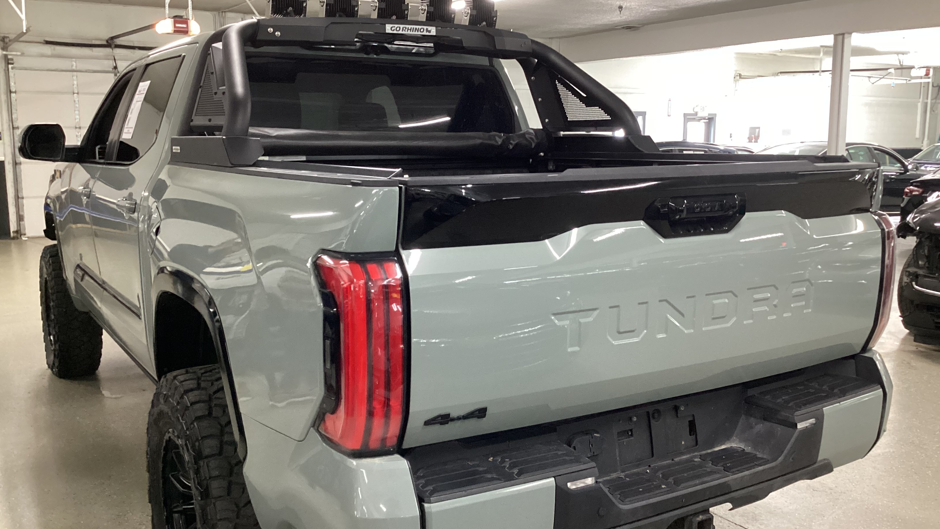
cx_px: 471
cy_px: 270
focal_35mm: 34
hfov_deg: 58.0
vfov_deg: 34.7
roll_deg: -0.6
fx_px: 847
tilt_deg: -10.4
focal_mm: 3.3
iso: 320
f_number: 2.4
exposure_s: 1/50
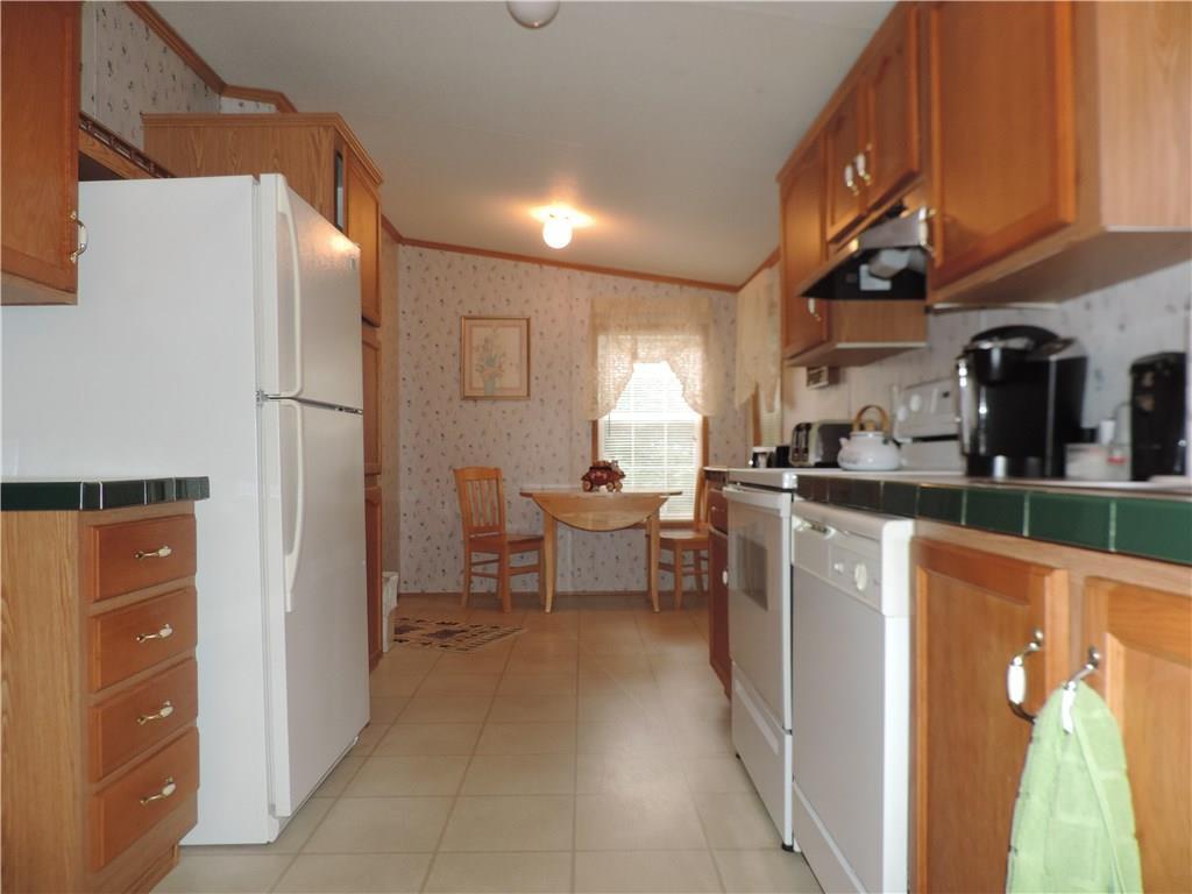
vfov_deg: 56.8
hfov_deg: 71.6
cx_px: 596
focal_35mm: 24
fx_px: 826
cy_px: 447
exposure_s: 1/30
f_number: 3
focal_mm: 4.3
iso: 200
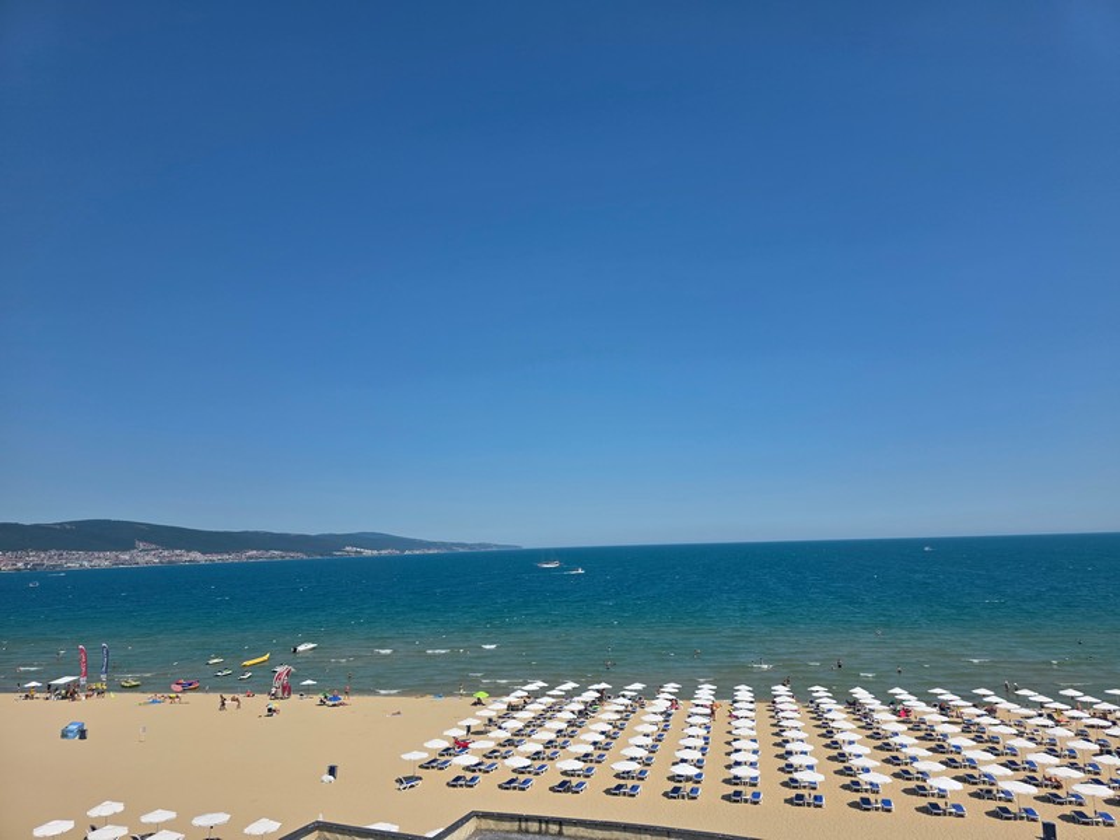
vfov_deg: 58.9
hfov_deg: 73.9
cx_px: 560
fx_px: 744
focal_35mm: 23
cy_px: 420
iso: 64
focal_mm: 6.3
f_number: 1.7
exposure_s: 1/7944
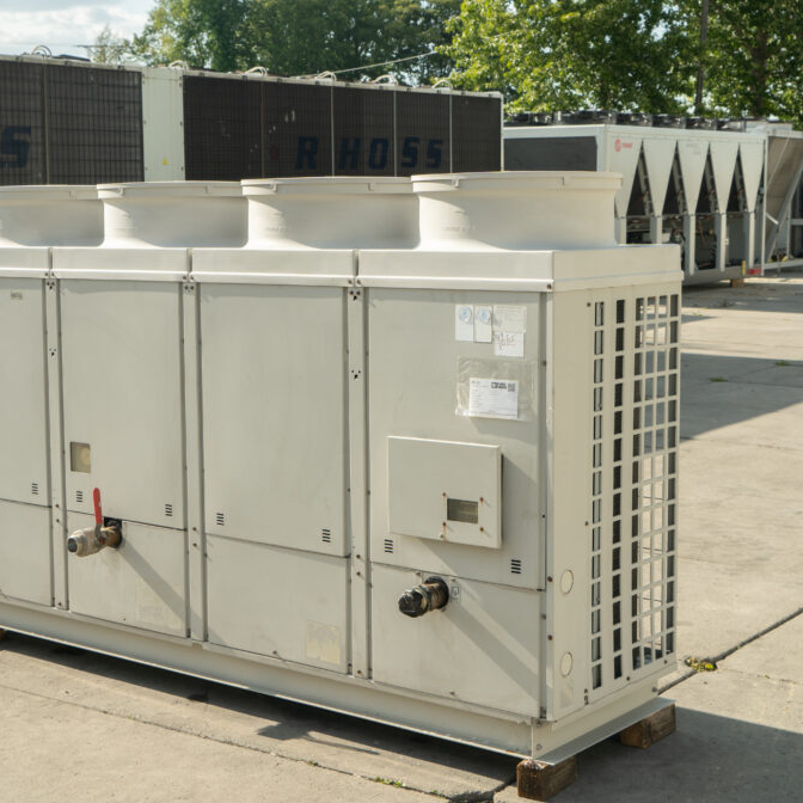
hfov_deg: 30.0
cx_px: 317
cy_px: 399
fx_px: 1496
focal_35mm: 57
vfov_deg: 30.0
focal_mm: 44
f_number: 9
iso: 250
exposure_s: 1/160
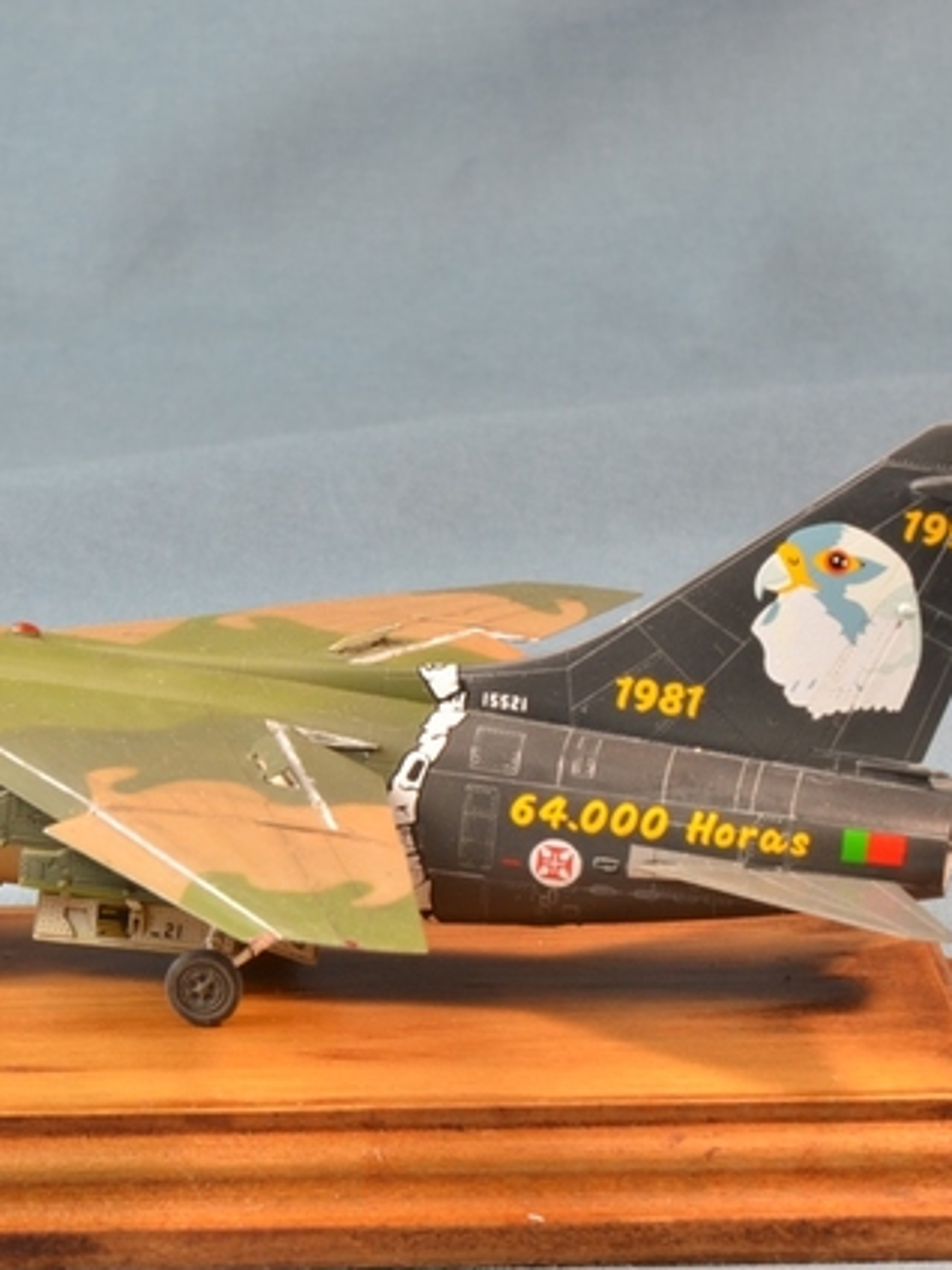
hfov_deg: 7.8
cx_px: 45
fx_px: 6967
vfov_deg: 10.4
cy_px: 761
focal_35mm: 190
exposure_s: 1/1.3
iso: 200
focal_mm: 70
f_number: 20
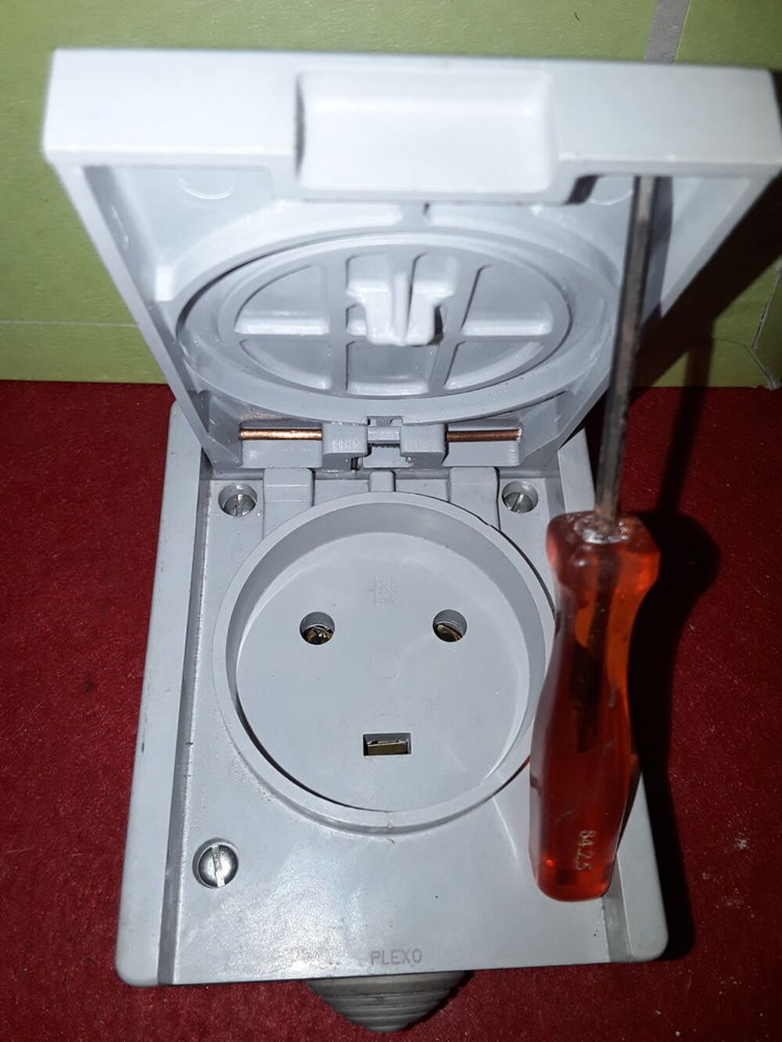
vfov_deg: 65.3
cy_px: 521
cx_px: 391
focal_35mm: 27
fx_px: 813
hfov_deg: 51.4
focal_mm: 2.91
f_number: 1.9
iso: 40
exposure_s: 1/202
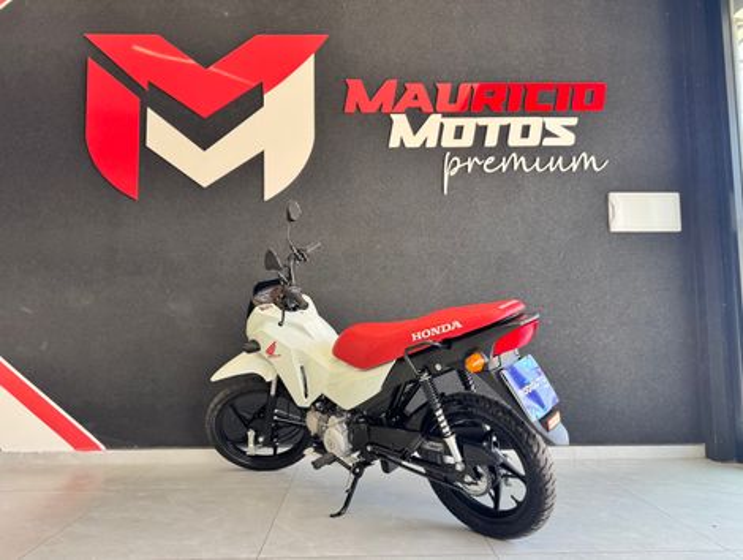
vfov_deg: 56.9
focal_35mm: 24
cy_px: 280
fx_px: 516
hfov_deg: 71.5
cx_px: 372
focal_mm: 6.76
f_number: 1.78
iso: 80
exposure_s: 1/120
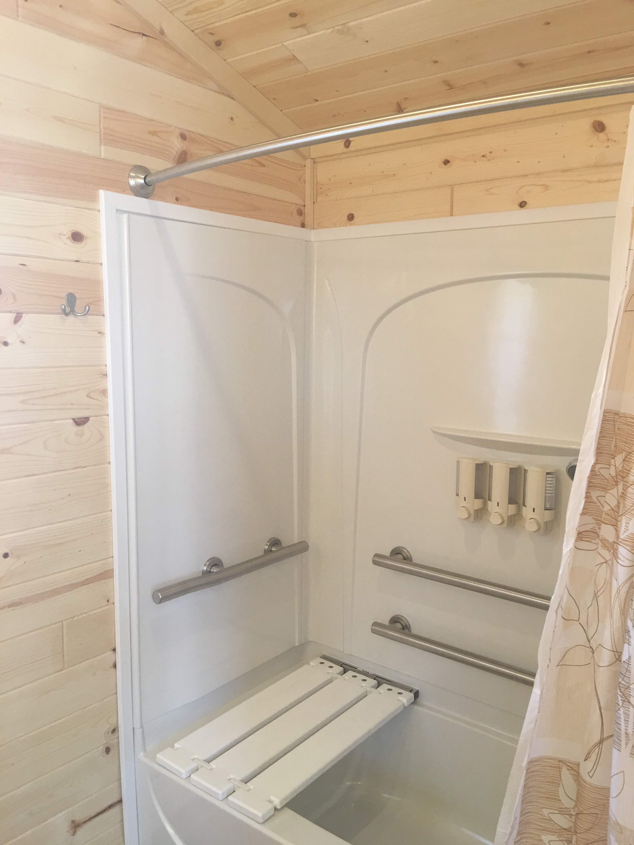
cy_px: 422
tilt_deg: -7.4
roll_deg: -1.9
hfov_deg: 48.2
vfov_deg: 61.7
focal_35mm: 29
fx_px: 708
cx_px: 317
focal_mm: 4.15
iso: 25
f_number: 2.2
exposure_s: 1/15
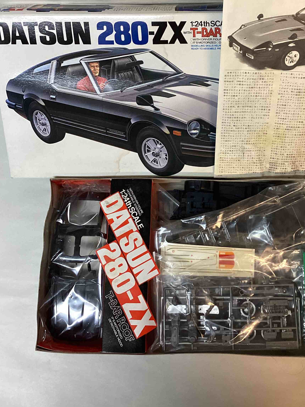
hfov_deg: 32.6
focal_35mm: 44
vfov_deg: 42.5
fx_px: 517
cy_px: 143
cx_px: 206
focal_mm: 3.3
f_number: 2.4
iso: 160
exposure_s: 1/60
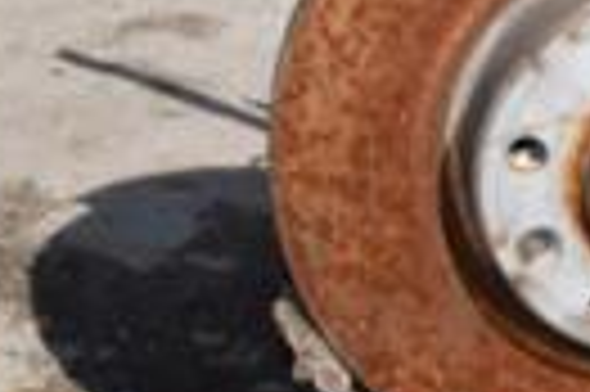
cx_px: 1212
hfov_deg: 8.3
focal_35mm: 234
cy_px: 135
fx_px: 3830
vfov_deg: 5.9
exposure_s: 1/200
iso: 800
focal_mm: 34
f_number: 29
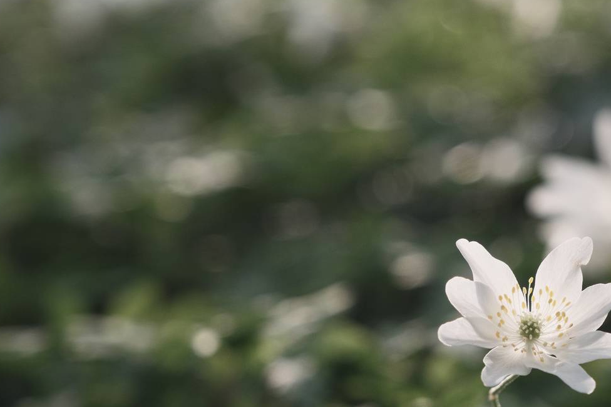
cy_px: 237
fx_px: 3089
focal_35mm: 182
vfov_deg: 7.5
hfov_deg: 11.3
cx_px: 492
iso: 640
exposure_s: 1/280
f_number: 5.6
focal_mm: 74.2
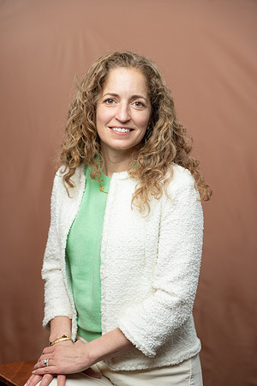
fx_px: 782
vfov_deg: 27.7
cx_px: 128
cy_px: 193
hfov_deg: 18.7
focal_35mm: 73
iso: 320
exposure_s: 1/160
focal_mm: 73
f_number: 4
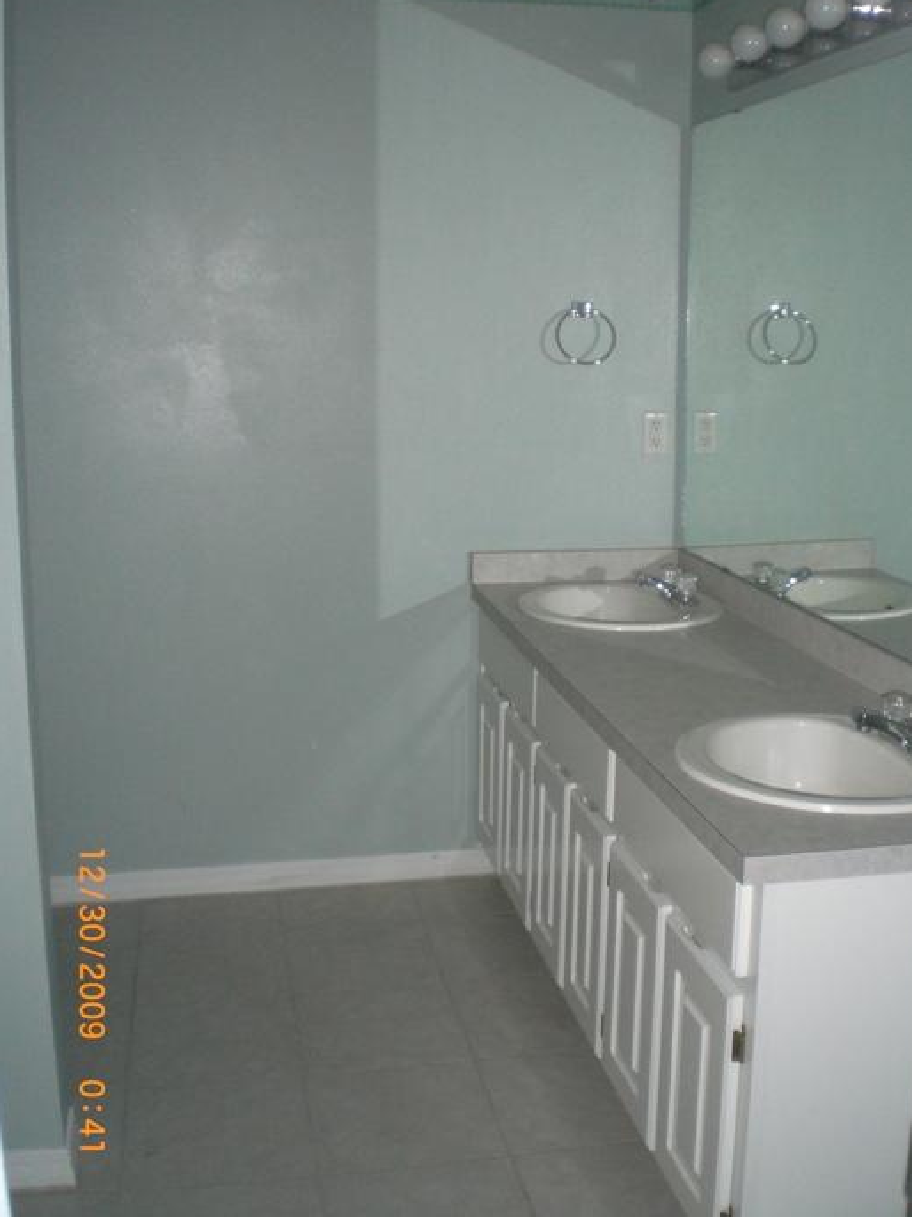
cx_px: 465
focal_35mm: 39
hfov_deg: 36.8
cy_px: 607
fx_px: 1371
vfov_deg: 47.9
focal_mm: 6.3
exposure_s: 1/60
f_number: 3.1
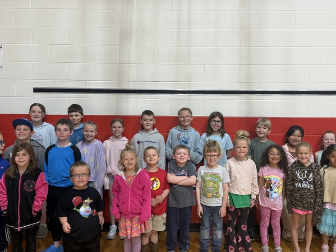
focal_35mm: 41
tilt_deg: -4.9
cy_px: 133
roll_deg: -0.3
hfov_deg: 45.7
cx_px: 172
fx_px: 398
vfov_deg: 35.2
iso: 200
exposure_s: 1/65
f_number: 1.78
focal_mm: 6.76
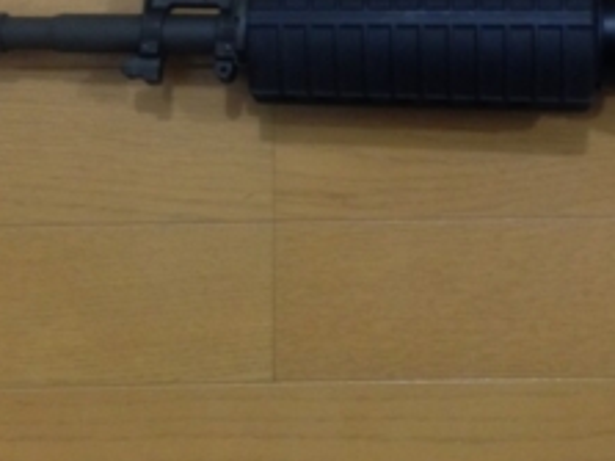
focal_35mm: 74
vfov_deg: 19.3
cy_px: -12
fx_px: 1314
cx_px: 438
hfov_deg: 26.1
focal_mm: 4.12
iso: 400
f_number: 2.4
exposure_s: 1/15
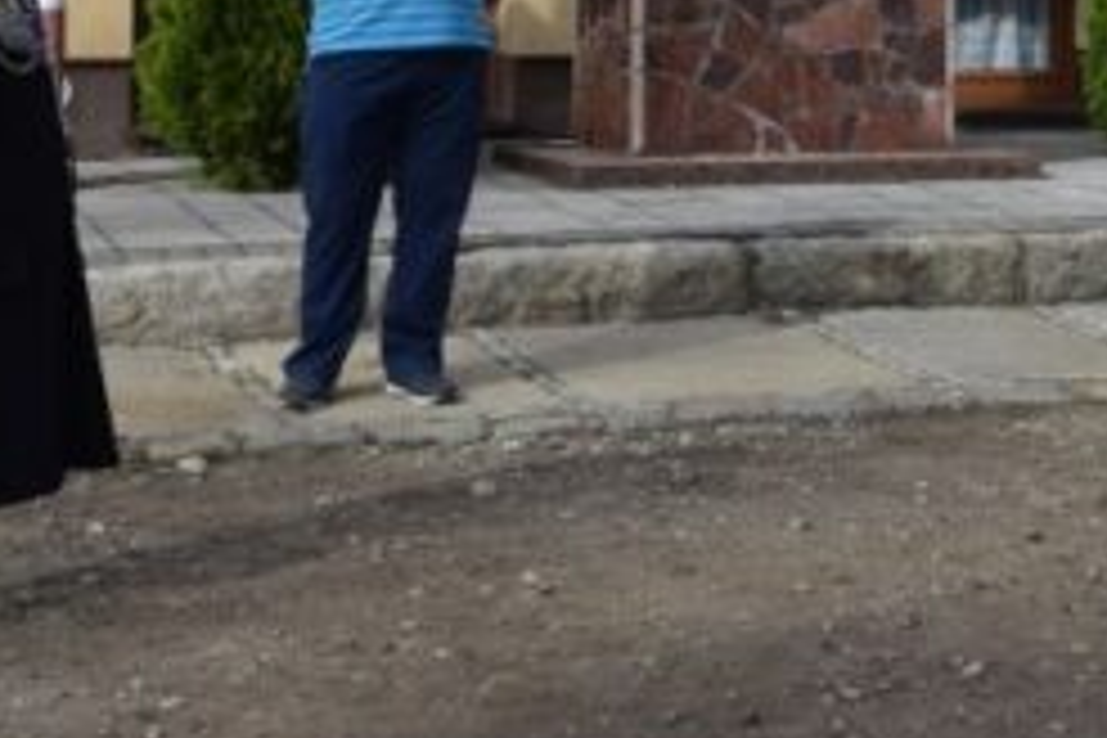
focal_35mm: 122
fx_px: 3751
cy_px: -130
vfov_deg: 11.0
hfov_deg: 16.1
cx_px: 1359
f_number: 9
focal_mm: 26
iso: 200
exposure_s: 1/320
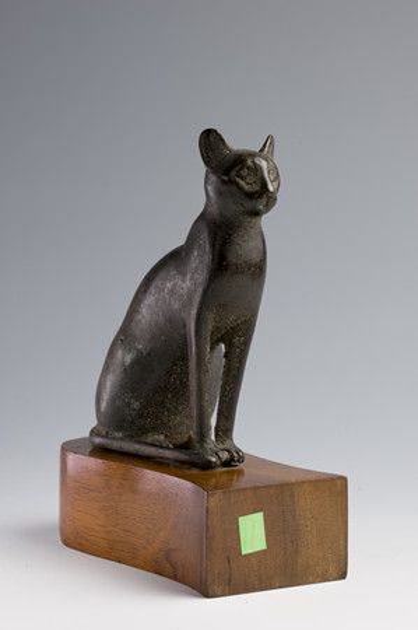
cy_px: 315
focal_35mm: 85
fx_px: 1484
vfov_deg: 23.9
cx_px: 209
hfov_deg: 16.0
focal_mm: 85
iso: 64
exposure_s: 1/1.25
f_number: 18
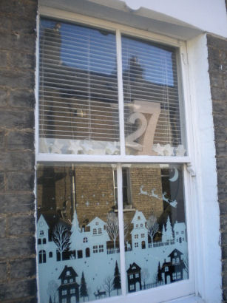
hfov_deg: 40.7
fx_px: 306
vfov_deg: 52.7
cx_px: 114
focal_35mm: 35
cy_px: 152
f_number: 3.1
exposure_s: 1/554
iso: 324
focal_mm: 6.3
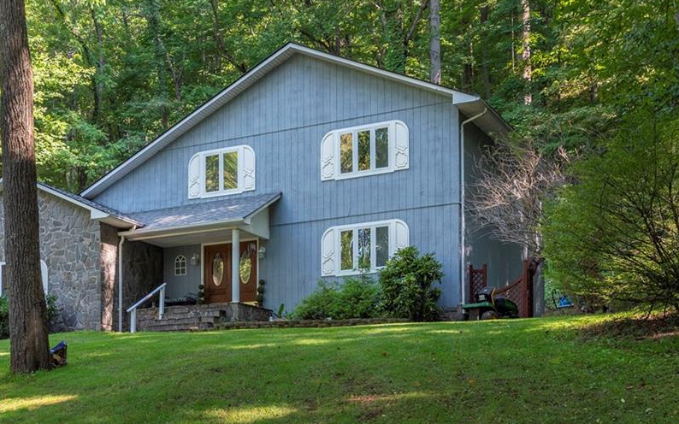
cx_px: 259
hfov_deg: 43.2
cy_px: 206
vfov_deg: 28.0
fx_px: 851
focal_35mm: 46
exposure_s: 1/125
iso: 320
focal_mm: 35
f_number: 7.1
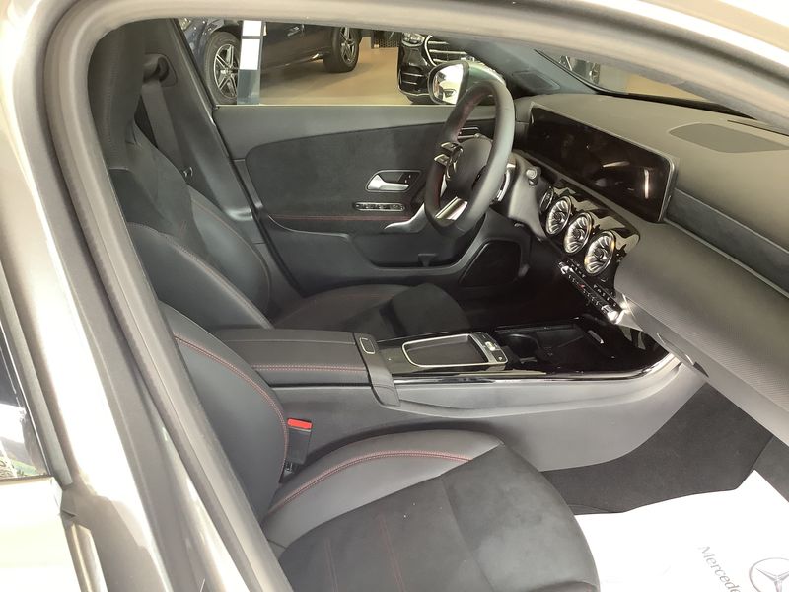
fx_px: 707
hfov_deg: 58.4
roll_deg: +1.9
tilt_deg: -24.4
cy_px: 296
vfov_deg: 45.4
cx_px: 394
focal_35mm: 31
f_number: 2.4
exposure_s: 1/50
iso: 250
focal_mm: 3.3
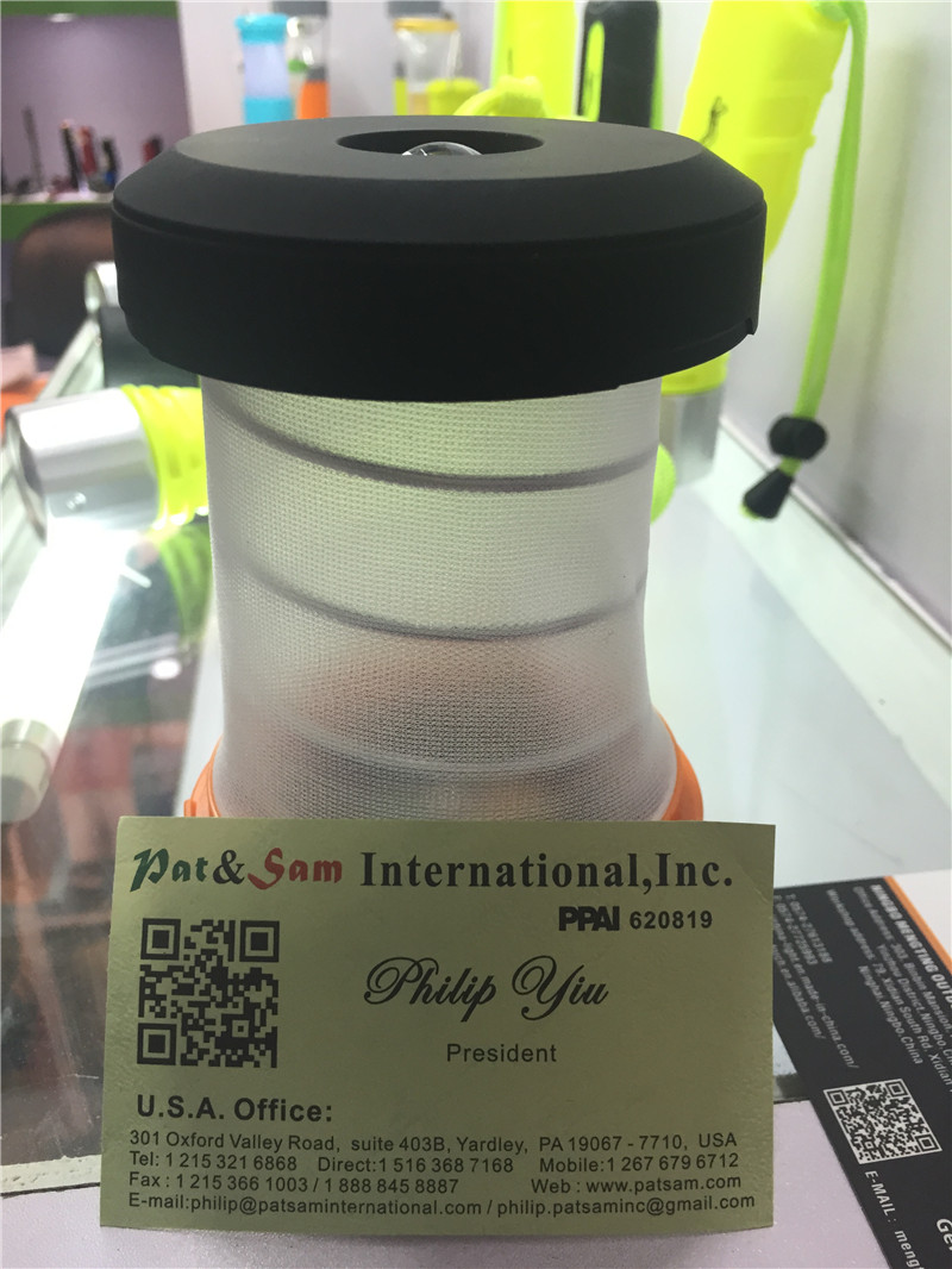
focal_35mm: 29
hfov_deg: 48.2
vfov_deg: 61.6
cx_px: 476
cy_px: 634
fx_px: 1063
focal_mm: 4.15
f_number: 2.2
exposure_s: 1/30
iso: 32
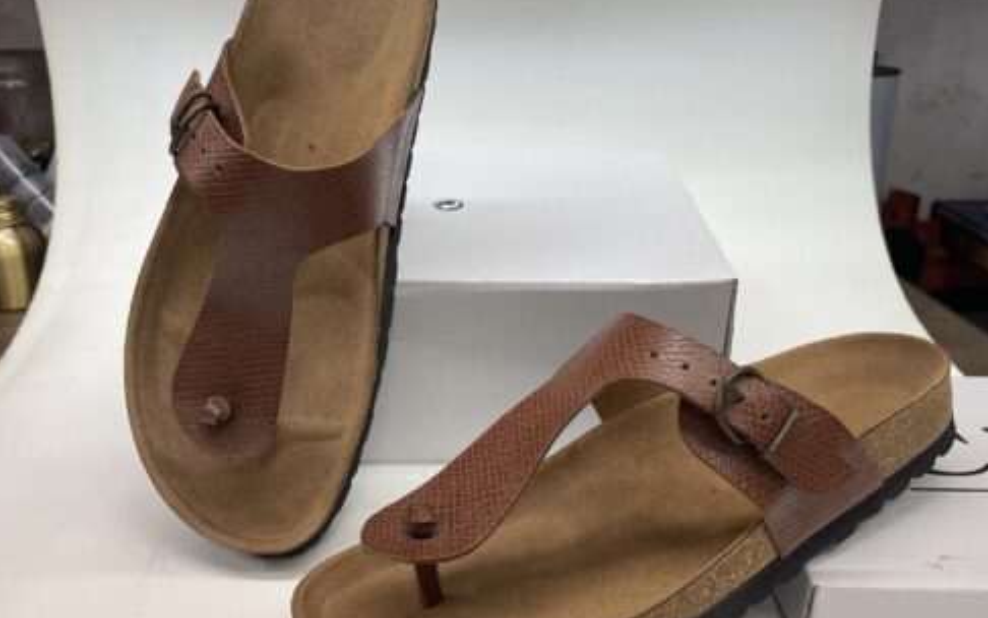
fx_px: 916
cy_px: 313
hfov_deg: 56.7
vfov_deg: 37.3
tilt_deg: -20.6
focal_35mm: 34
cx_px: 496
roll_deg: -1.1
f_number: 1.6
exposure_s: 1/100
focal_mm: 5.1
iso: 100
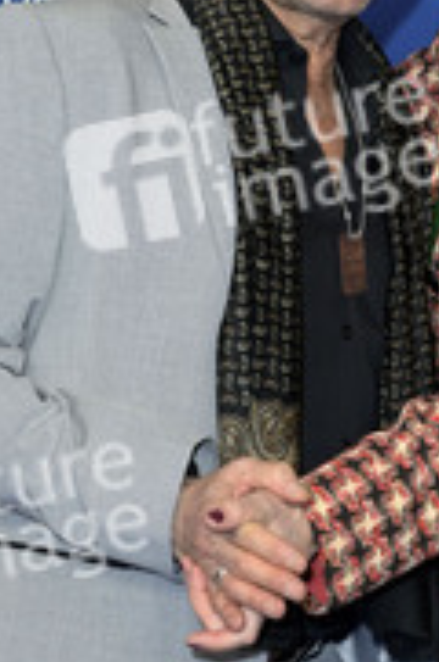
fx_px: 2515
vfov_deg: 15.0
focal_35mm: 137
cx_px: 359
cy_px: 347
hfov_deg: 9.9
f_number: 5.6
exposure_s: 1/250
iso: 1000
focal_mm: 62
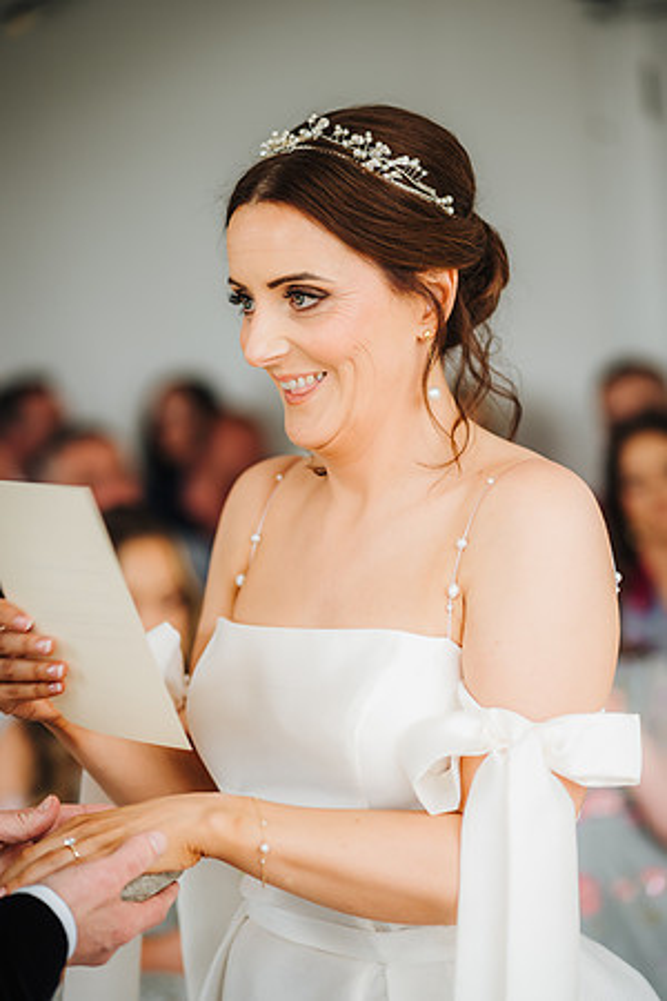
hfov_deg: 16.1
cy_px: 500
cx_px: 334
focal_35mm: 85
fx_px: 2362
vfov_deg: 23.9
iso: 320
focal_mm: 85
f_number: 2.2
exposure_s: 1/200
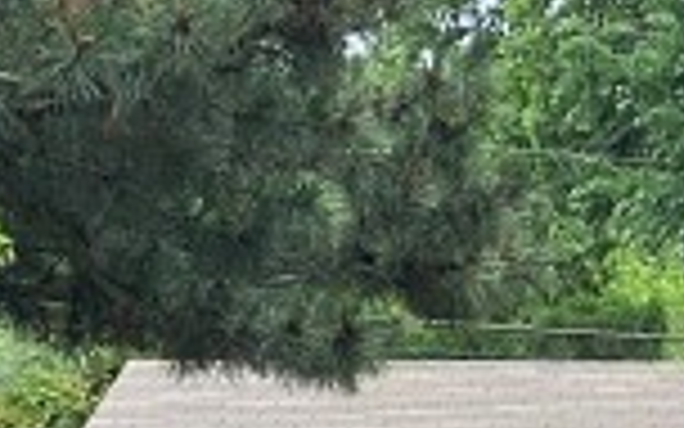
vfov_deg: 3.5
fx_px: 6935
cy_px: 500
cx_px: 1400
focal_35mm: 372
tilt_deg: +1.9
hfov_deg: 5.5
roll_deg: -1.1
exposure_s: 1/558
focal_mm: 6
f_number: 2
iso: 20
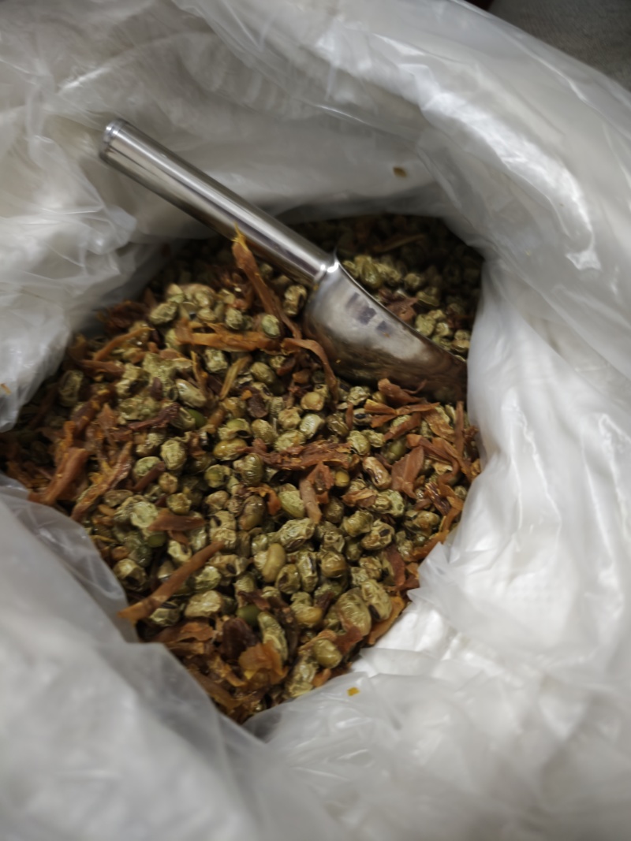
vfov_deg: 73.9
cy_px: 420
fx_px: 559
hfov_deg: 58.9
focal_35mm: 23
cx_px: 316
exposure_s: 1/25
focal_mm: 8.72
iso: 2000
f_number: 1.63
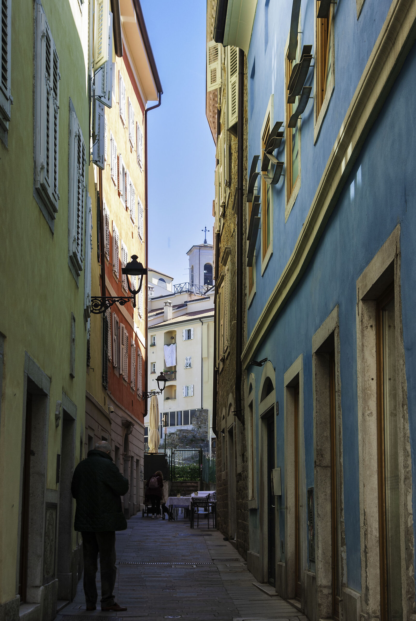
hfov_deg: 22.7
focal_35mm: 60
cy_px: 310
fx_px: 1037
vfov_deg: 33.4
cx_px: 208
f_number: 6.3
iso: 100
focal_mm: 40
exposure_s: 1/100
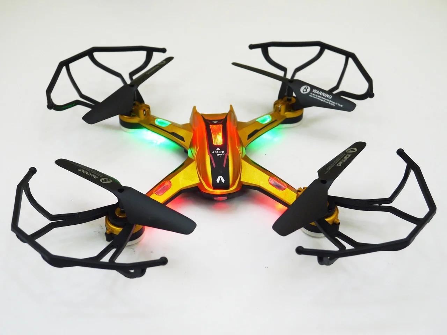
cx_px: 224
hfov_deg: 24.1
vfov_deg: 18.2
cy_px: 168
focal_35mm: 81
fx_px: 1046
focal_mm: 14.6
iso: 800
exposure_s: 1/20
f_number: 4.2
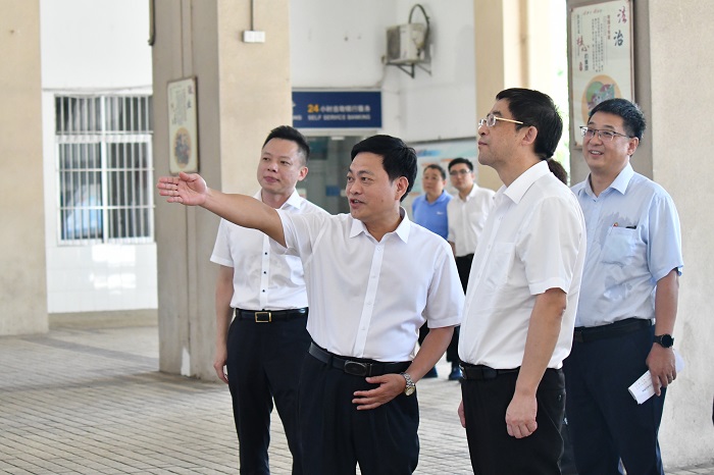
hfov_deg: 22.6
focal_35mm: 90
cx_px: 357
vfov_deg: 15.2
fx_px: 1784
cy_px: 238
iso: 4000
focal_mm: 60
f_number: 4.5
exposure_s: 1/400
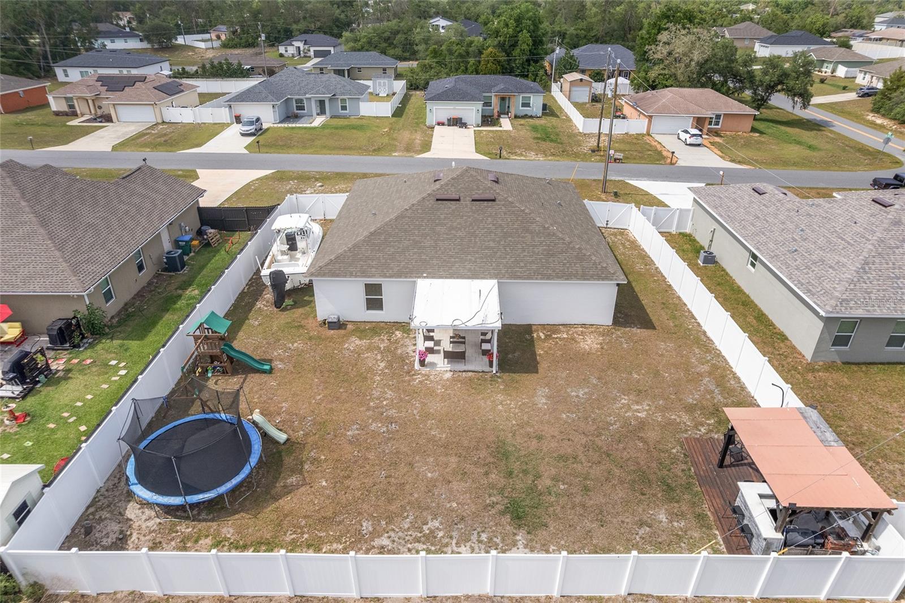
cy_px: 302
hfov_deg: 78.6
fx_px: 553
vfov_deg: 57.2
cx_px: 452
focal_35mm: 22
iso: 140
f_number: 2.8
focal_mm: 8.38
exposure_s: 1/2000
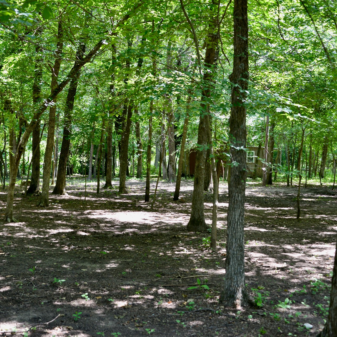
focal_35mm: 54
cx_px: 124
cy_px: 168
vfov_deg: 31.6
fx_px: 595
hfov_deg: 31.5
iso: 320
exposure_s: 1/80
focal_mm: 42
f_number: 4.5
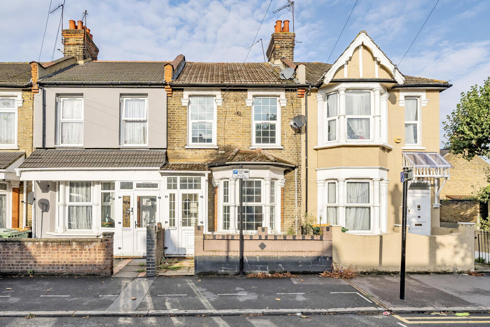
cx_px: 245
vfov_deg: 59.5
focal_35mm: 21
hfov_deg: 81.2
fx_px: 286
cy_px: 164
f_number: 8
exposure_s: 1/1250
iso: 400
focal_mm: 14
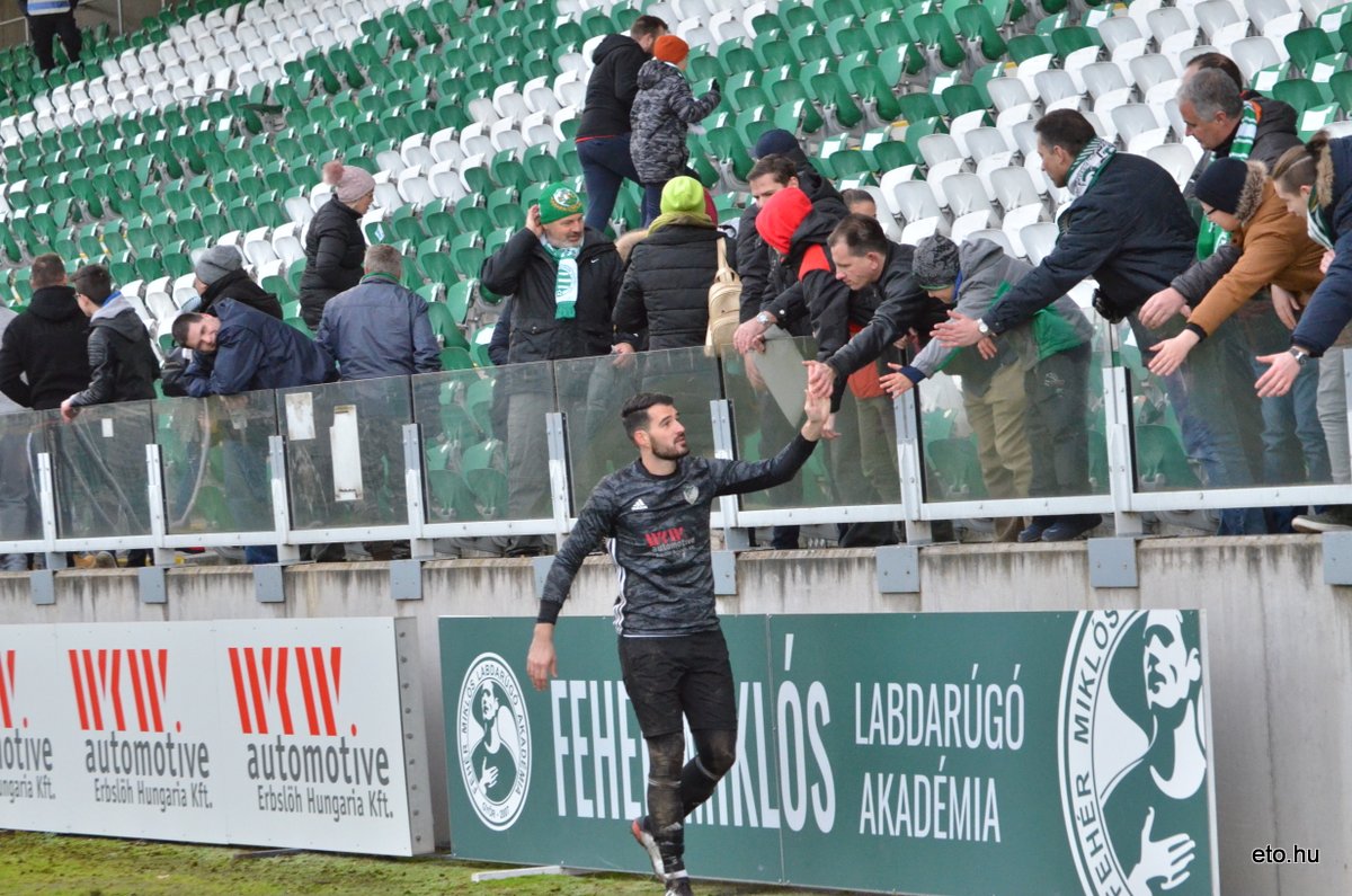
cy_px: 448
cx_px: 676
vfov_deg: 9.1
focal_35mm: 150
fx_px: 5622
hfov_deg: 13.7
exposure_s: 1/800
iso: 3200
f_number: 7.1
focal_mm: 100
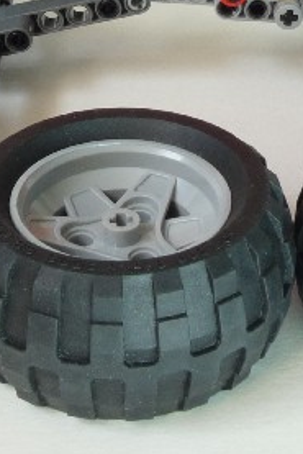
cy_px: 10
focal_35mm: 99
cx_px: 192
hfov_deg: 13.8
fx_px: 1248
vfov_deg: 20.0
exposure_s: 1/2
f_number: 8
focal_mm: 5.9
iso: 100
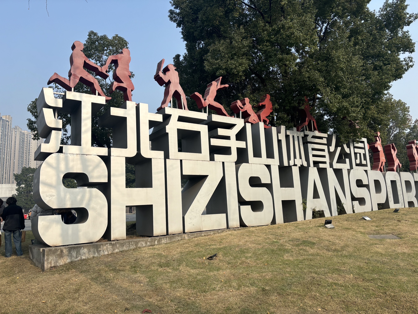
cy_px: 157
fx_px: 314
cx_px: 209
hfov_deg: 67.3
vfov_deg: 53.1
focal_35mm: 26
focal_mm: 5.96
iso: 50
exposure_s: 1/2513
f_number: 1.6
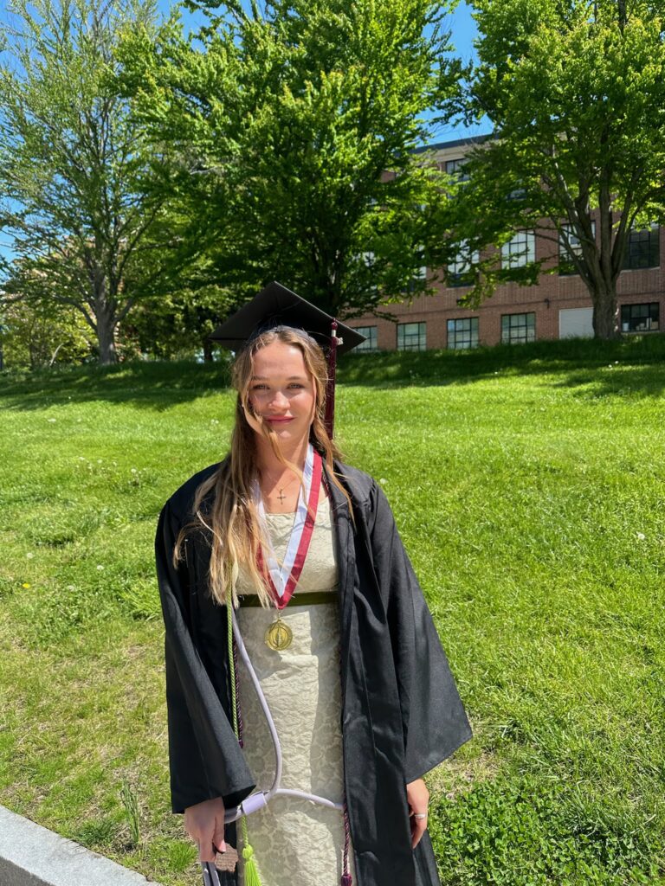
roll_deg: +0.6
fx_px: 615
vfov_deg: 71.6
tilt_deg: -2.3
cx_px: 332
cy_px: 443
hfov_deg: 56.8
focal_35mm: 24
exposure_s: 1/1988
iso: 80
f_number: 1.78
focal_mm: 6.86
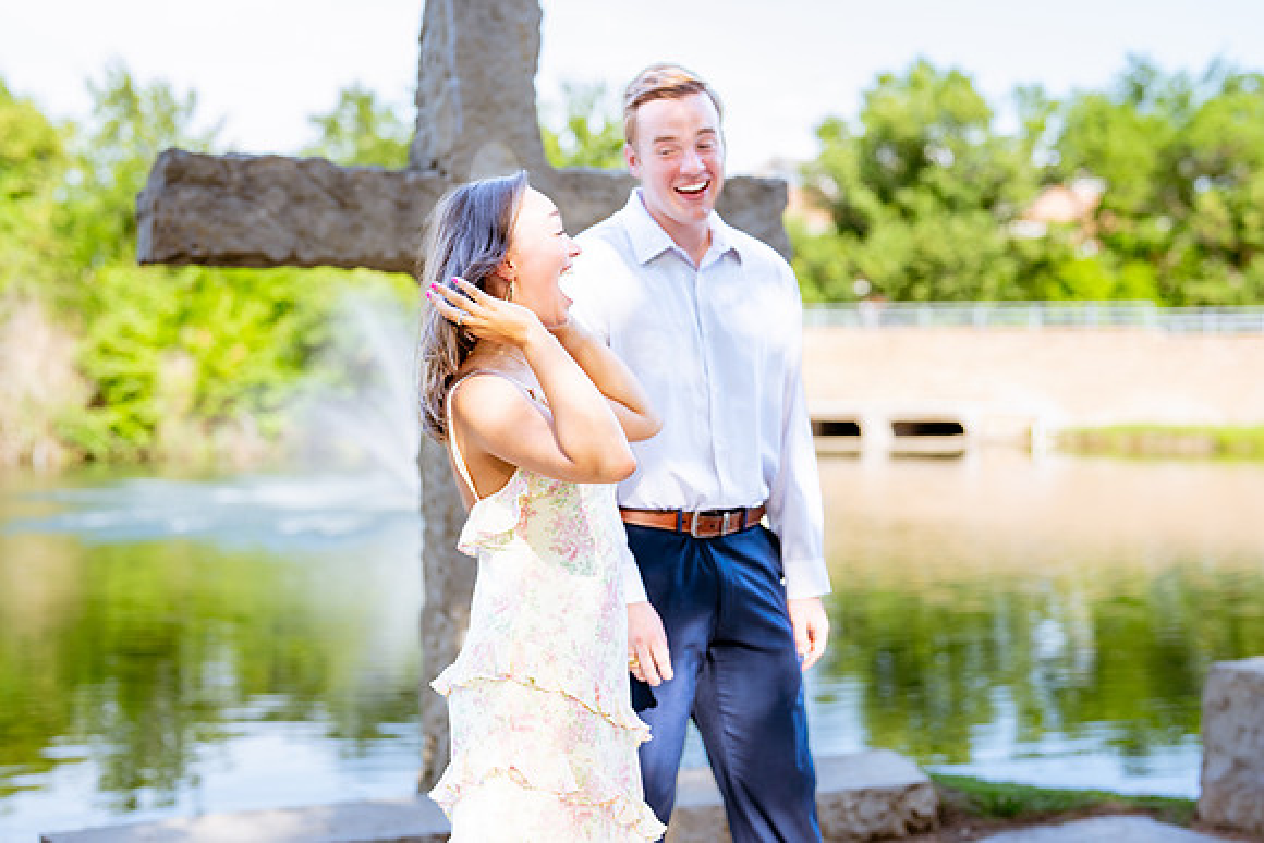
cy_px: 421
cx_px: 659
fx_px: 1883
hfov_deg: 37.1
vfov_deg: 25.2
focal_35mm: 54
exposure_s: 1/400
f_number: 2.2
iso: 100
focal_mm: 50
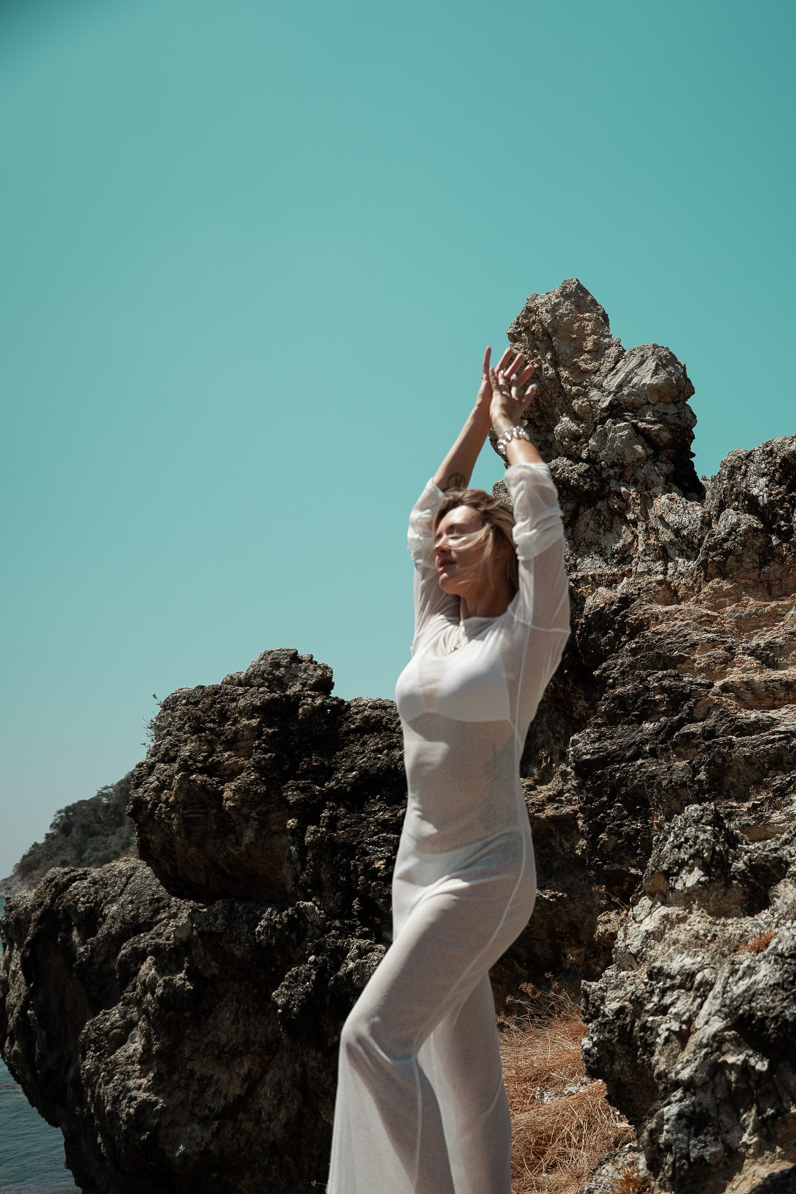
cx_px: 495
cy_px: 760
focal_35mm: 40
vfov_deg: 47.9
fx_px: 1327
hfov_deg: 33.2
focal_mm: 31
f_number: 3.2
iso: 160
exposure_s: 1/1000
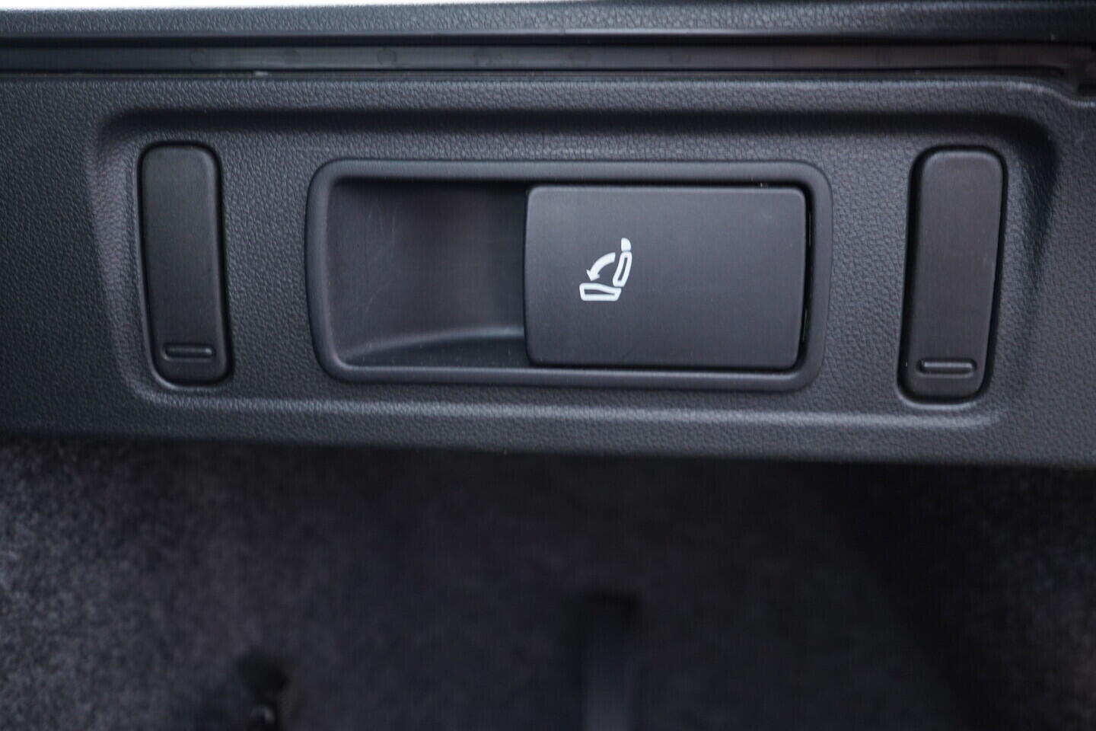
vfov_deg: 36.9
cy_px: 366
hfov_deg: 53.1
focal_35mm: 36
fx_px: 1096
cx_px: 548
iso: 640
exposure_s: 1/40
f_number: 2.8
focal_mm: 24
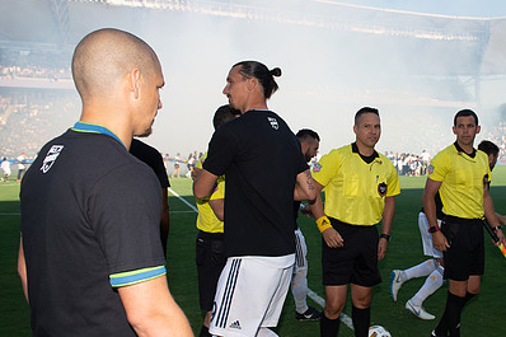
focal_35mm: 35
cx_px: 361
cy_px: 177
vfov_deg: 37.8
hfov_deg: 52.7
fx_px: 492
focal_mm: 24
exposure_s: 1/1000
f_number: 4.5
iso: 200
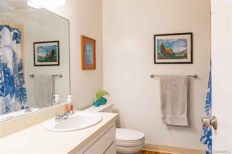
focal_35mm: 22
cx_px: 116
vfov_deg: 57.2
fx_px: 142
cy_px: 77
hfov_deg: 78.6
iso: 200
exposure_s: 1/8
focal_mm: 22
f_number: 7.1
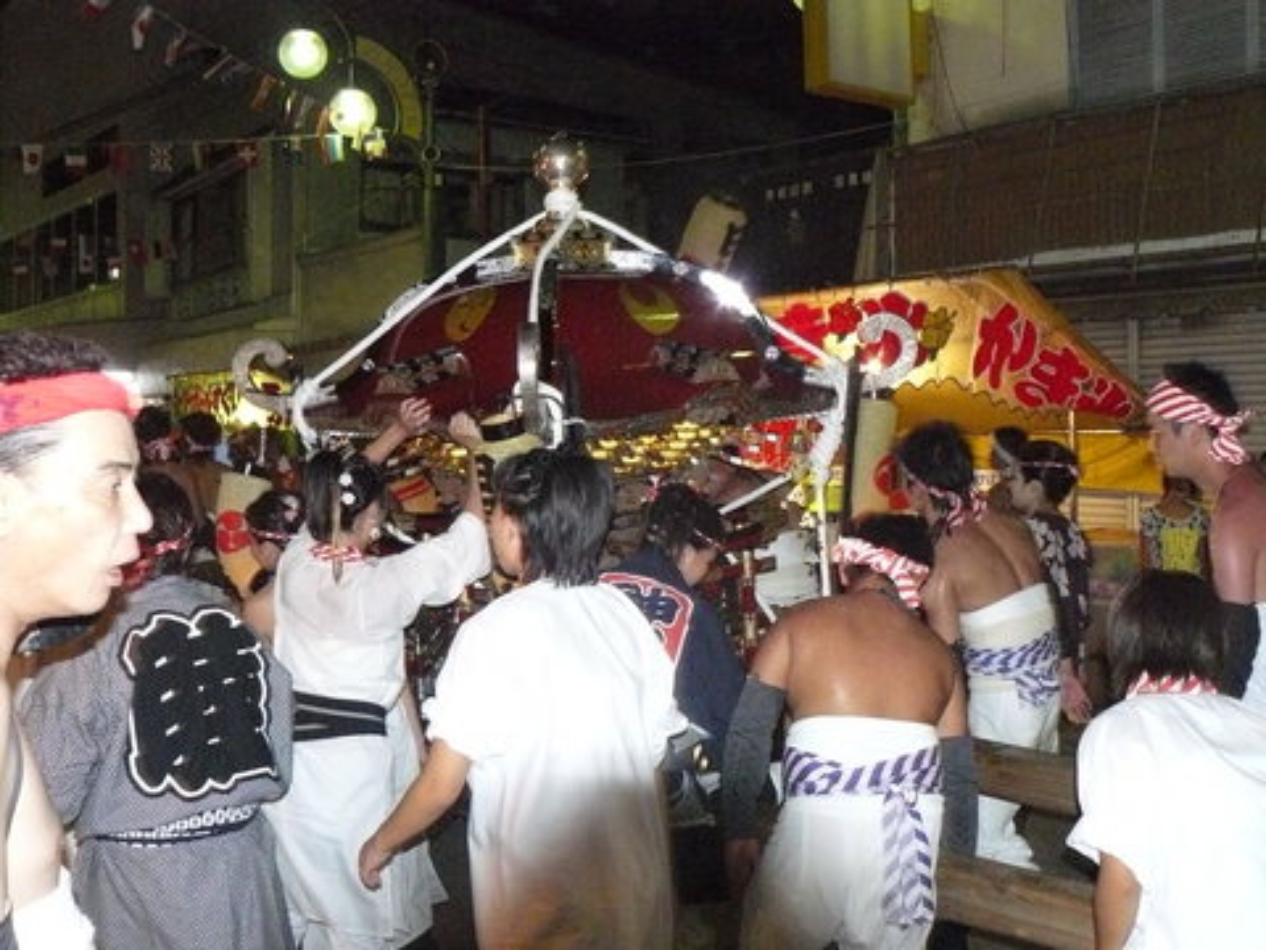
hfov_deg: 51.4
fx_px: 1317
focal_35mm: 36
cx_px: 633
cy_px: 475
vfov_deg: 39.7
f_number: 4
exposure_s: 1/30
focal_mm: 6
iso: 800
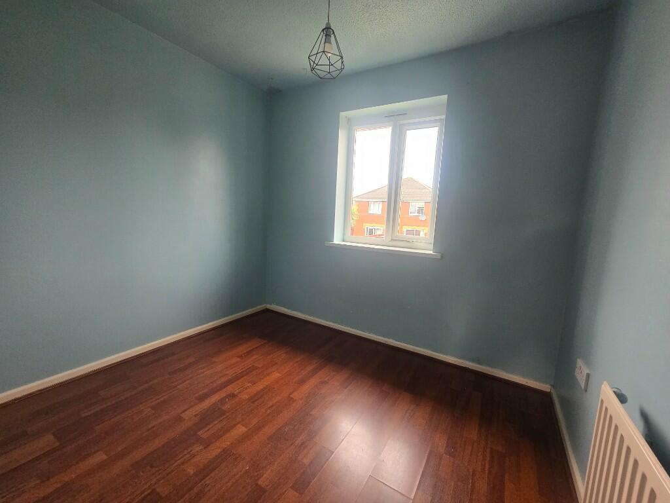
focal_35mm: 13
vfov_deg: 89.9
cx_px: 335
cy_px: 252
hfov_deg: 106.2
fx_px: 252
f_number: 2.2
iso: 200
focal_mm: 2.2
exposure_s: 1/60
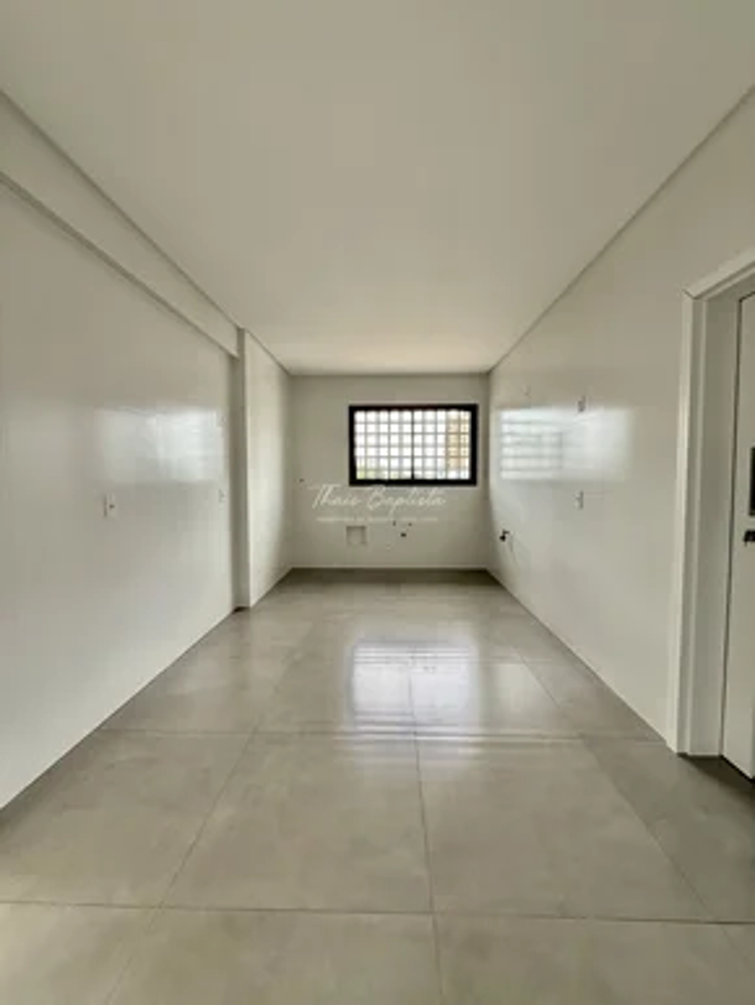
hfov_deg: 85.7
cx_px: 378
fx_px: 407
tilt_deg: -2.5
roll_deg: +0.0
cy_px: 502
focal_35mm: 14
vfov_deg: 102.0
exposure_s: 1/99
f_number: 2.2
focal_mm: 2.22
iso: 80
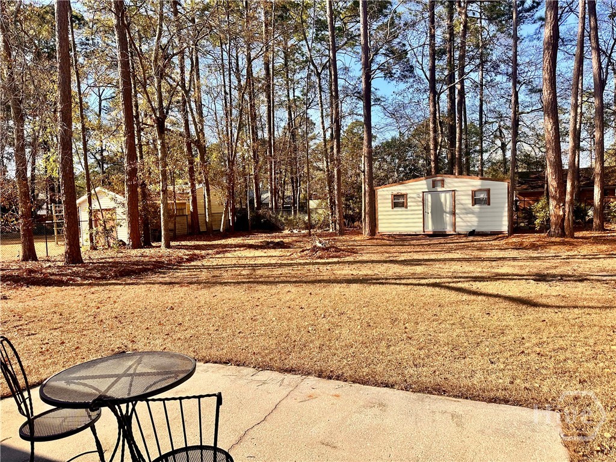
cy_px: 231
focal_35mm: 24
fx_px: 427
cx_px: 308
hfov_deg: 71.6
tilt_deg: -4.6
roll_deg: +2.0
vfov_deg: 56.8
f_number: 1.78
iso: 80
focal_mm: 6.86
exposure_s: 1/2110
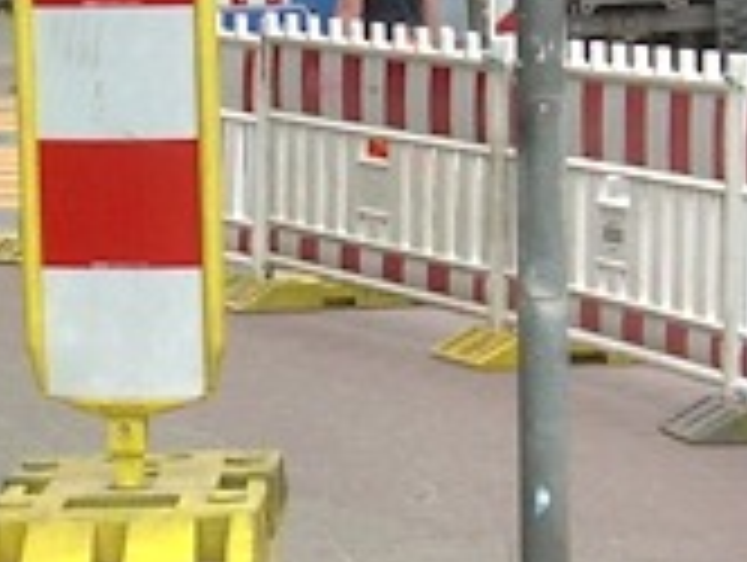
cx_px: 81
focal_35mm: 194
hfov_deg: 10.1
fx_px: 4193
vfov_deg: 7.6
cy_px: 36
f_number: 2.8
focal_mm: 6.3
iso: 50
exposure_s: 1/420
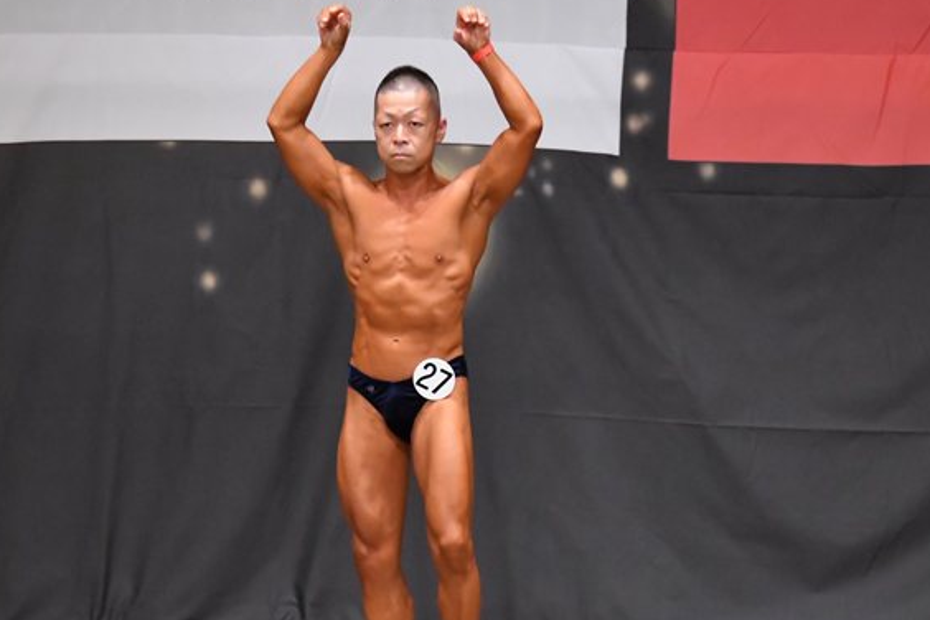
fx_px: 7698
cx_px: 380
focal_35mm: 298
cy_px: 374
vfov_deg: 4.6
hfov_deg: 6.9
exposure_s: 1/400
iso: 6400
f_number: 5.6
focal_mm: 145
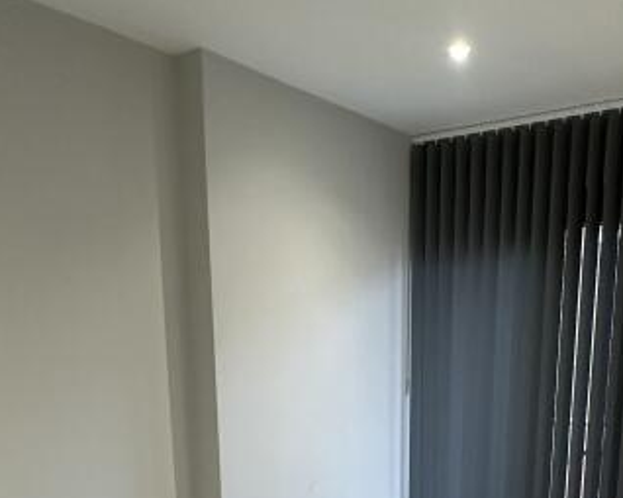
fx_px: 811
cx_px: 400
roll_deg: +0.0
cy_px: 590
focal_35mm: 44
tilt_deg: -15.2
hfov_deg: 41.6
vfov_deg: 29.5
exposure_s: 1/100
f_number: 2.2
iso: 250
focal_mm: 2.22
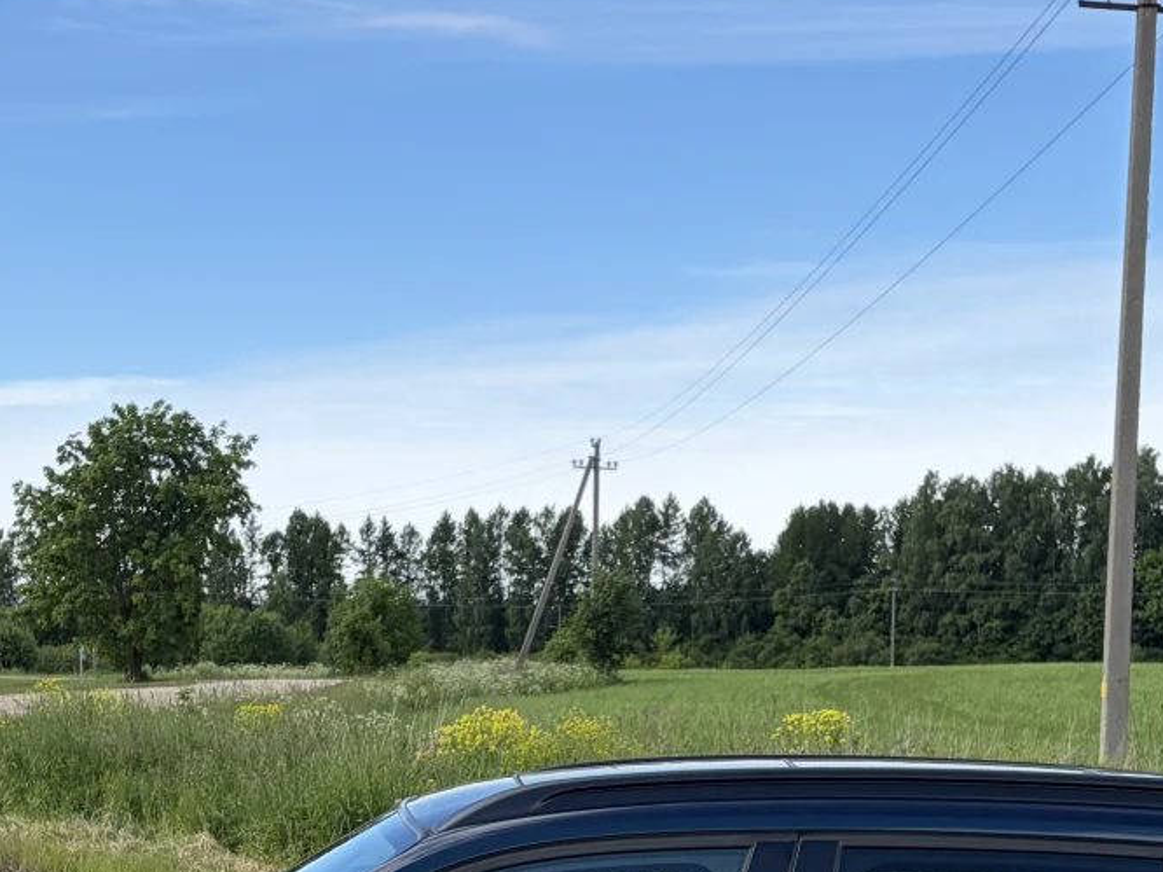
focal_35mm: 75
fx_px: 2519
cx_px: 541
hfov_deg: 26.0
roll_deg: +0.3
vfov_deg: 18.7
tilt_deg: -7.3
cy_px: 994
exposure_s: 1/1751
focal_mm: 5.96
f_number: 1.6
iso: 50
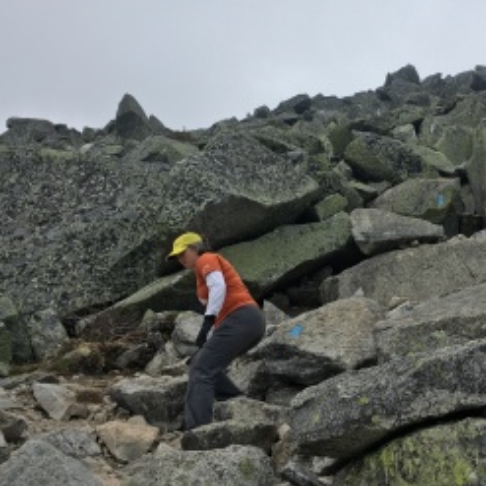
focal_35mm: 38
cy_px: 222
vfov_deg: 43.8
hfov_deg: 43.4
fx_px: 604
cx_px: 317
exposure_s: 1/1183
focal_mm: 4.15
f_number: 2.2
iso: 25
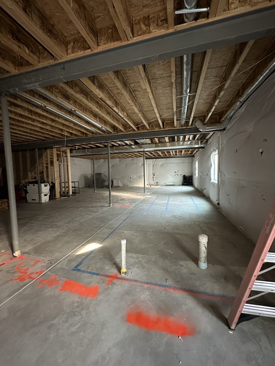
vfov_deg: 102.1
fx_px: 148
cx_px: 138
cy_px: 183
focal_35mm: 14
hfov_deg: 85.7
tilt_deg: -3.3
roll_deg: +1.6
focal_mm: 2.22
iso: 1250
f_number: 2.2
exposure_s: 1/51
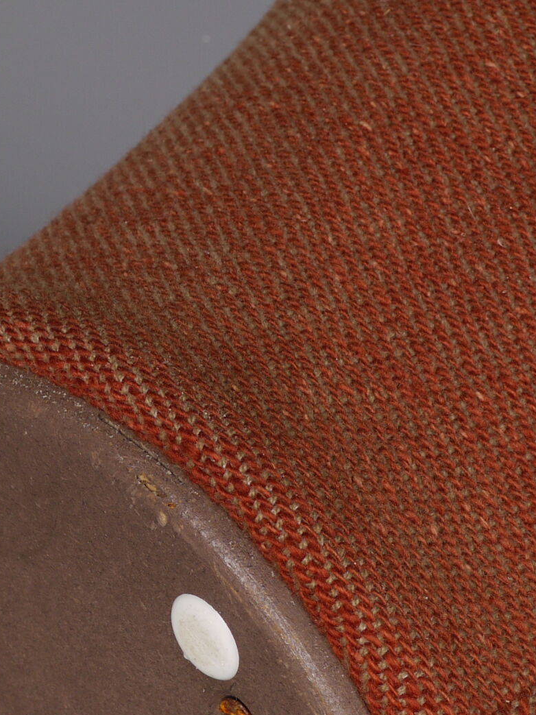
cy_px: 620
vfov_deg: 18.0
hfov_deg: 13.7
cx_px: 231
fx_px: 2230
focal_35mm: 108
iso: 100
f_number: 4.5
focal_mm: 20
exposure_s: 1/100
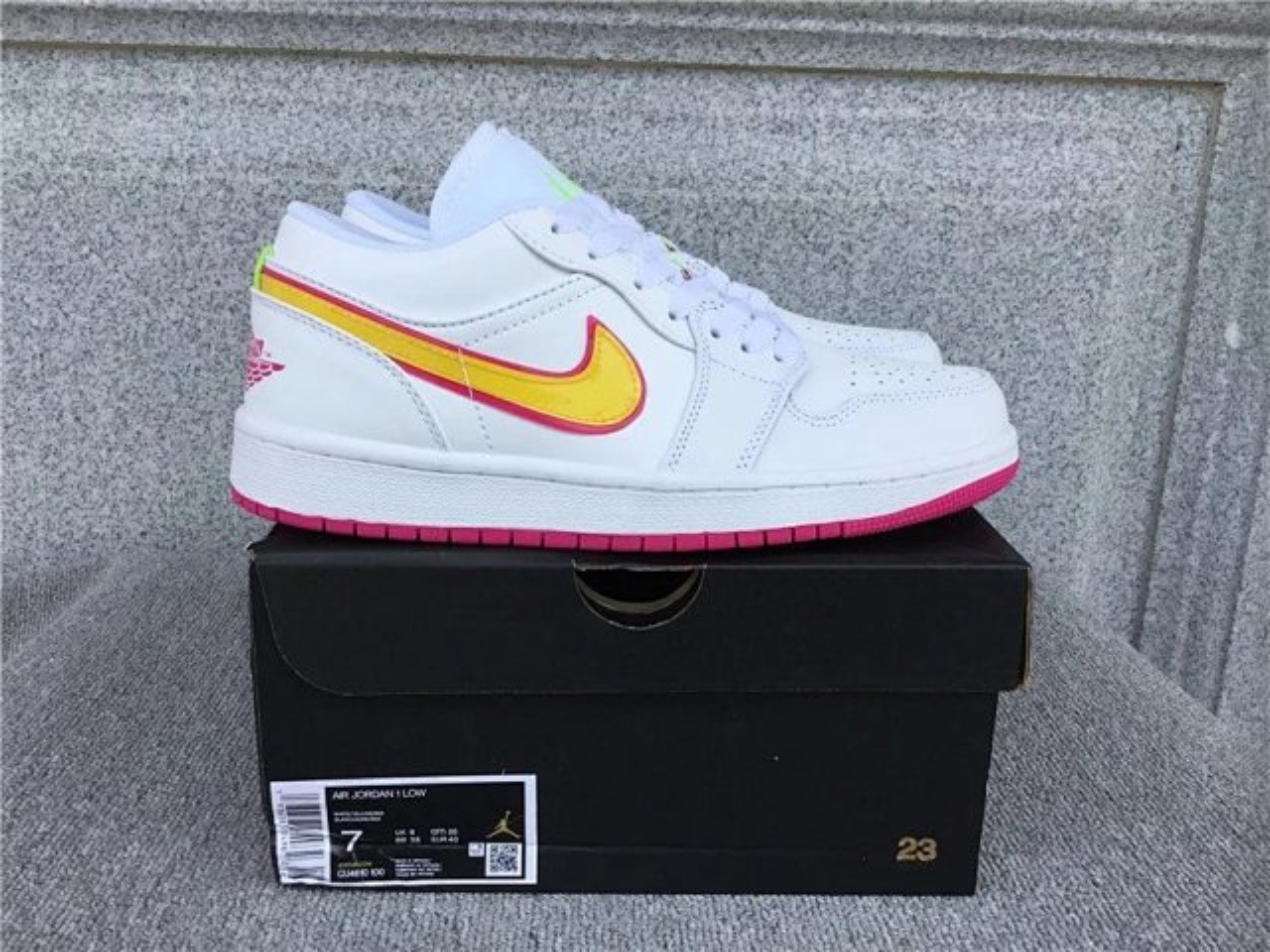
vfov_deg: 45.4
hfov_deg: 58.4
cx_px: 635
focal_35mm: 31
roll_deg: -1.3
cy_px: 476
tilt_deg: -15.8
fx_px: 1137
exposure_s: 1/438
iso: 25
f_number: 2.4
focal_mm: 3.3
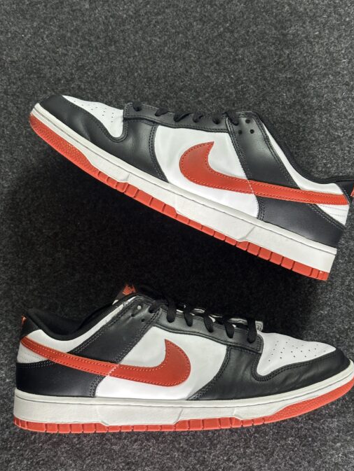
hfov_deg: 25.7
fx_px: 777
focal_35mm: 57
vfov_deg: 33.7
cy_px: 268
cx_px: 187
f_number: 1.78
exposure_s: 1/50
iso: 200
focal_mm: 6.86
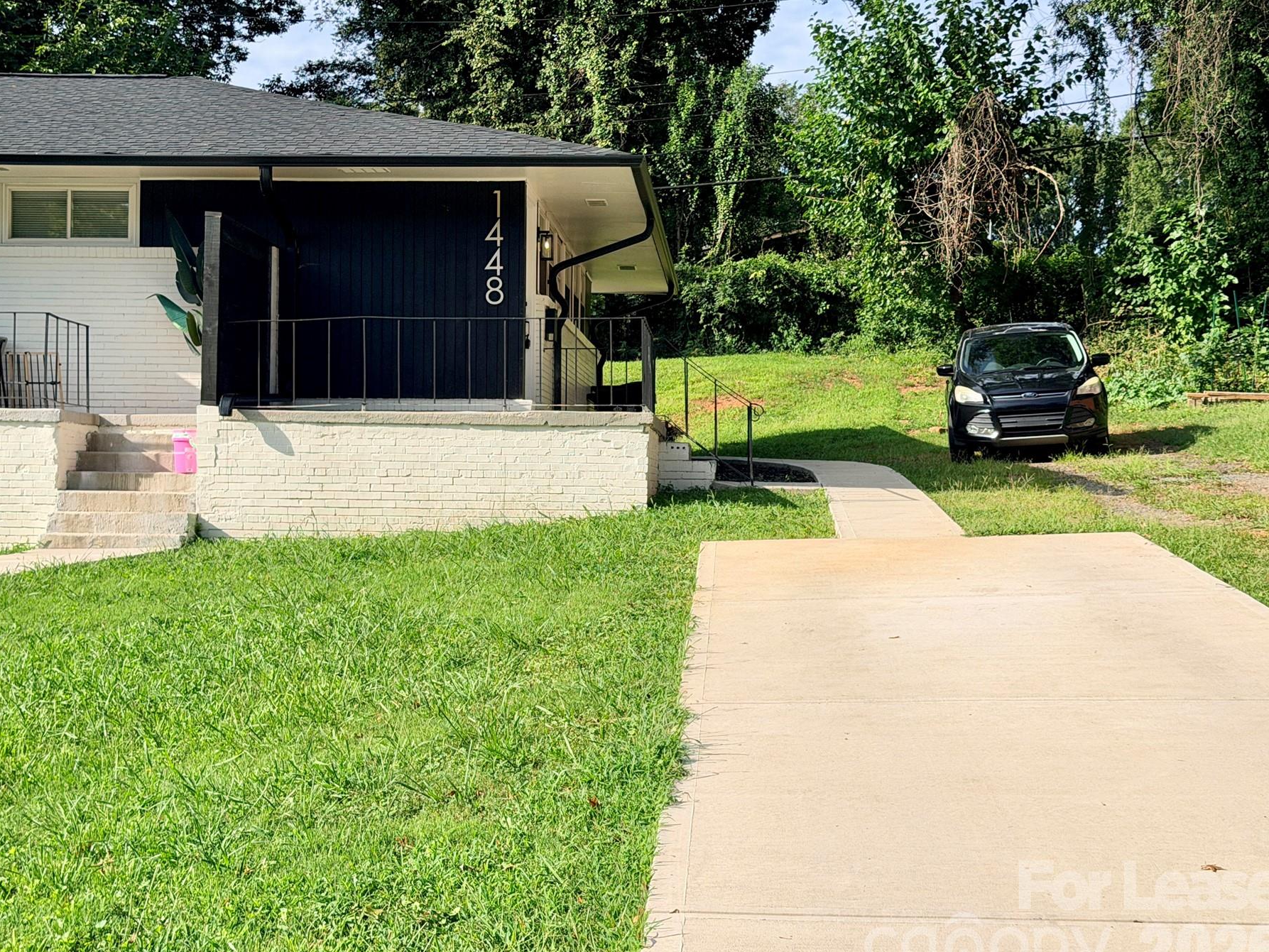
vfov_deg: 26.6
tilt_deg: +0.8
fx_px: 2017
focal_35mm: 55
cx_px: 565
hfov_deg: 34.9
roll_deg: -0.8
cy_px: 454
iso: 64
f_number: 1.78
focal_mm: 6.76
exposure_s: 1/4587
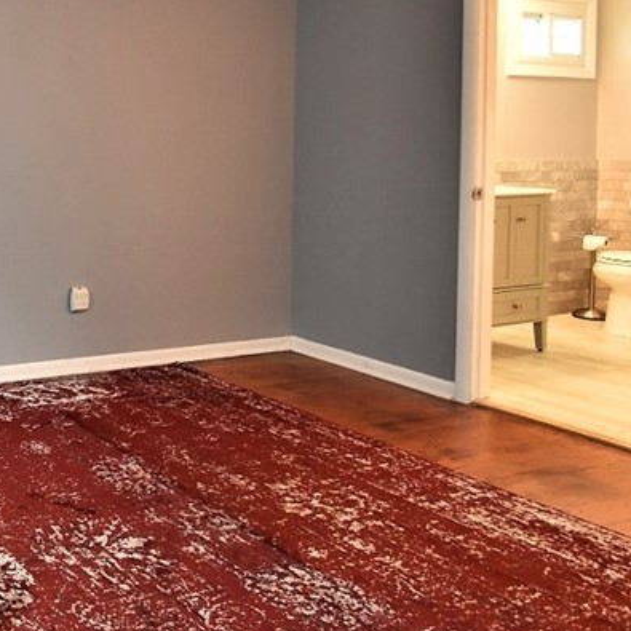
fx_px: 722
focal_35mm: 35
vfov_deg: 45.0
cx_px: -112
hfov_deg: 37.0
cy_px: 130
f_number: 8
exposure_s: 1/4
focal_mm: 10
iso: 200
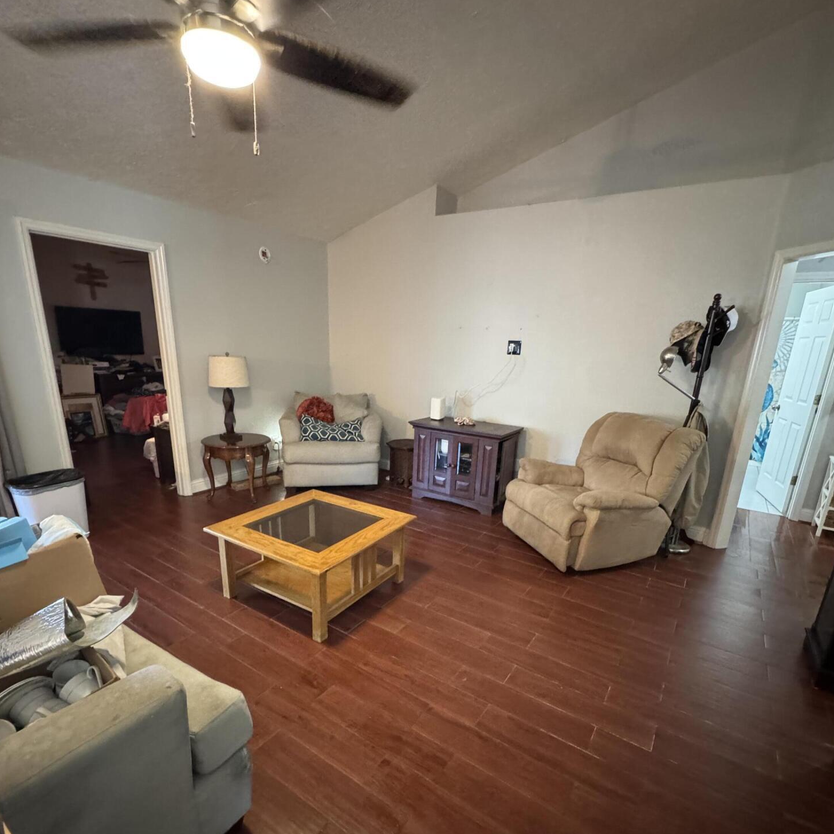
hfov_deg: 84.0
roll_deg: -1.1
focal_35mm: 17
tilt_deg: -16.7
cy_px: 475
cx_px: 417
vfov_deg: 83.5
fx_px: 463
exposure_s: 1/40
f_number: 2.2
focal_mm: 2.22
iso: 1000
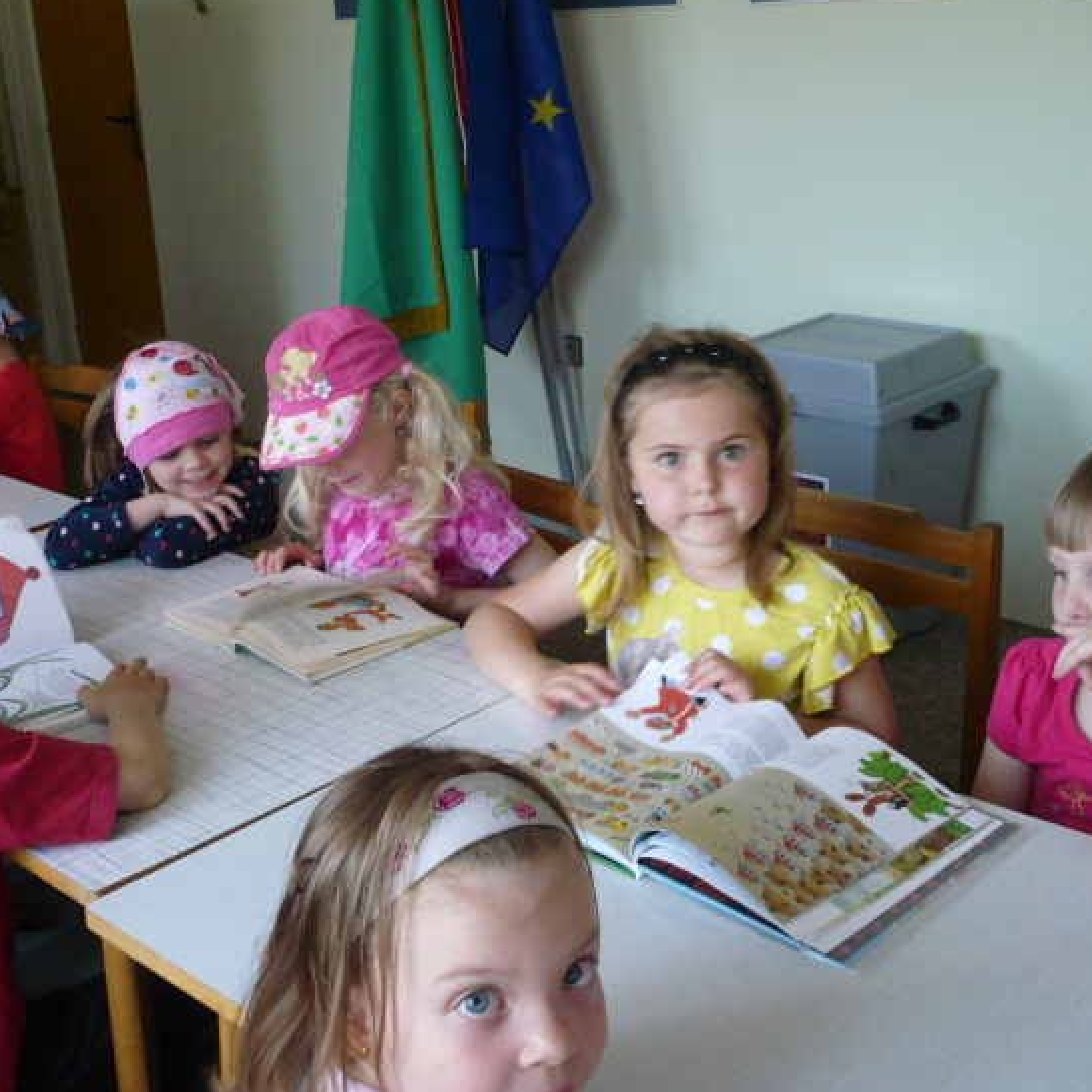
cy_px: 544
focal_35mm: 42
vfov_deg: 40.0
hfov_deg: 40.0
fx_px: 1499
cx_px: 511
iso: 160
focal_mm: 5.8
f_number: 2.8
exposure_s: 1/30
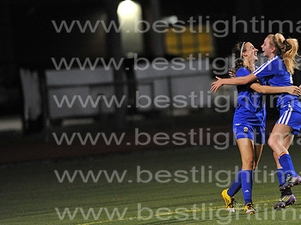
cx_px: 249
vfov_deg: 3.1
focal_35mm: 478
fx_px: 4154
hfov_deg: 4.1
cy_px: 120
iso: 5000
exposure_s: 1/400
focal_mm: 300
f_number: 3.2
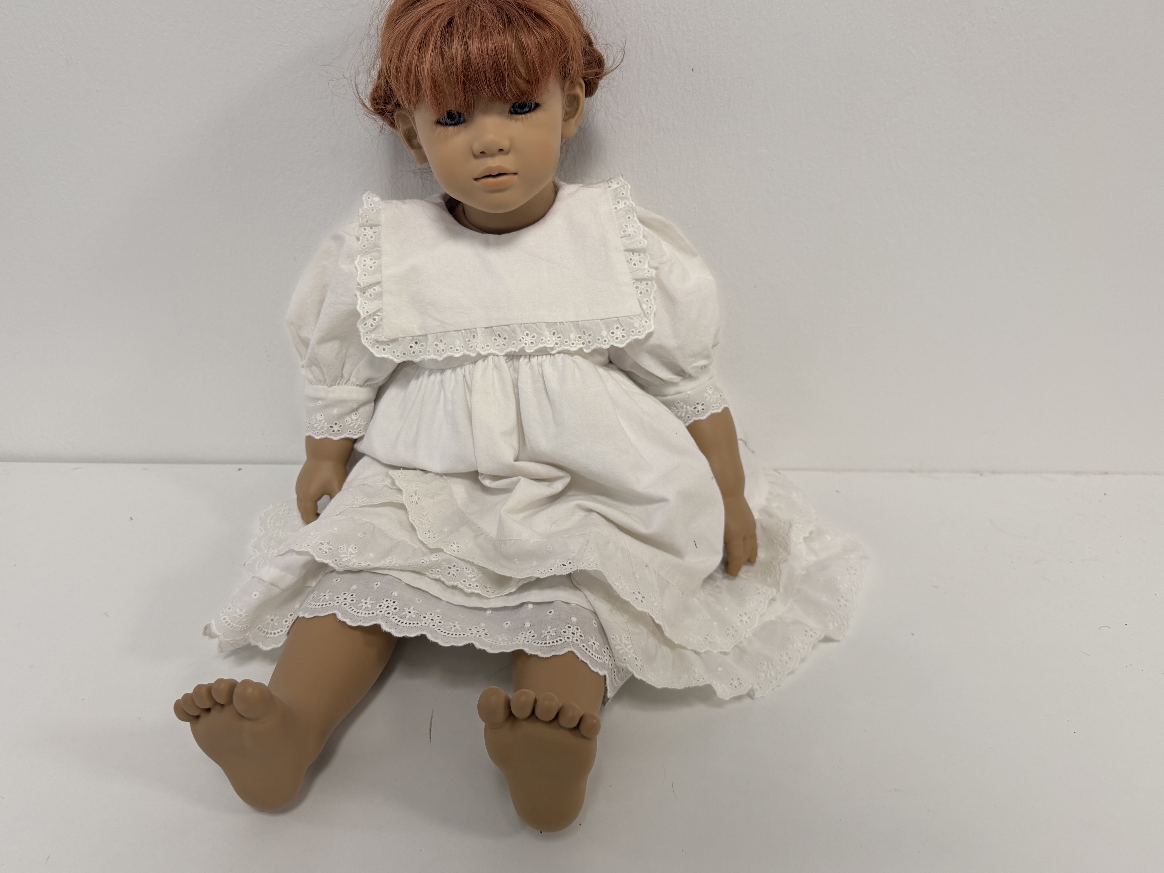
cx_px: 519
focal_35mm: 27
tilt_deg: -24.2
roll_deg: +0.8
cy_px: 393
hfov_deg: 65.1
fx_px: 908
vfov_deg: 51.3
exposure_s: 1/100
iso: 125
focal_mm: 6.76
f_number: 1.78
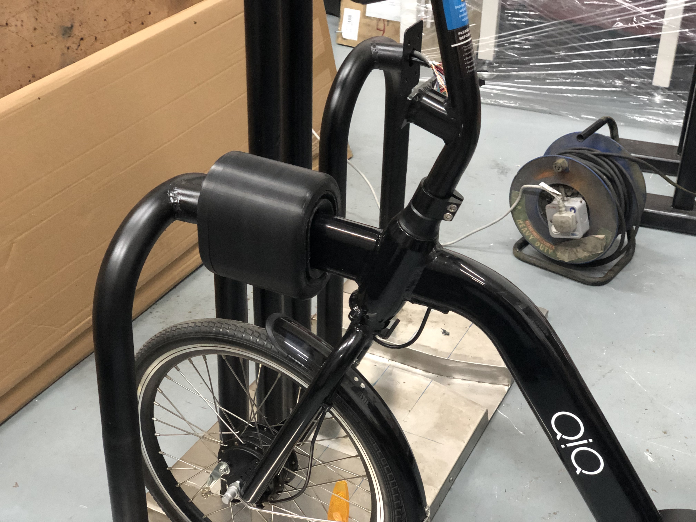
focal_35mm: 52
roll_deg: +0.5
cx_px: 348
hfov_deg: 36.8
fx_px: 1046
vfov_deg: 28.0
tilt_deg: -31.1
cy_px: 261
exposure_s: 1/13
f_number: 2.4
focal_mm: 6
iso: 160
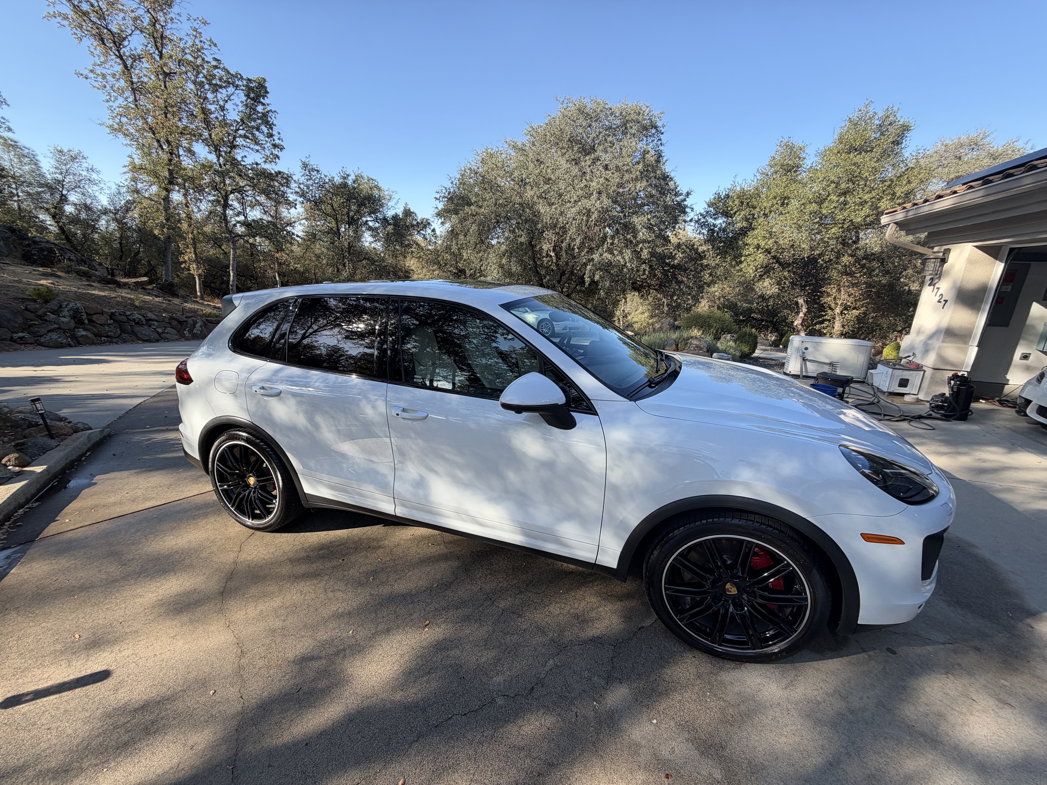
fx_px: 423
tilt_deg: -16.1
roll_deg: -0.9
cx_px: 524
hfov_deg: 102.1
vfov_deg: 85.7
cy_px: 392
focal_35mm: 14
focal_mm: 2.22
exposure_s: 1/502
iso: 50
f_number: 2.2
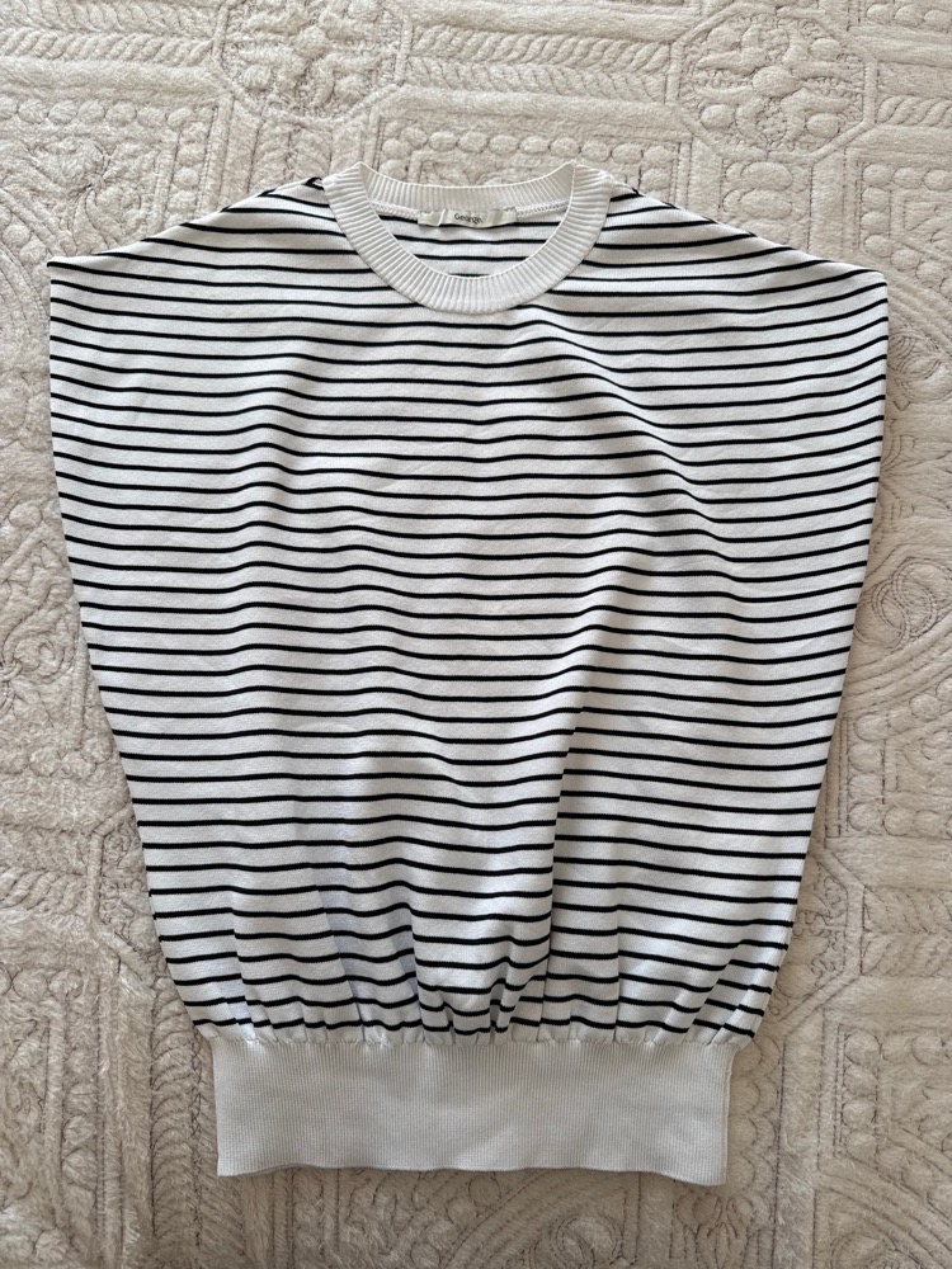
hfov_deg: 56.8
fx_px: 880
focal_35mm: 24
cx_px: 476
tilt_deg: -79.9
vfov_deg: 71.6
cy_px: 634
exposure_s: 1/140
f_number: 1.78
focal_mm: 6.76
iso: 50
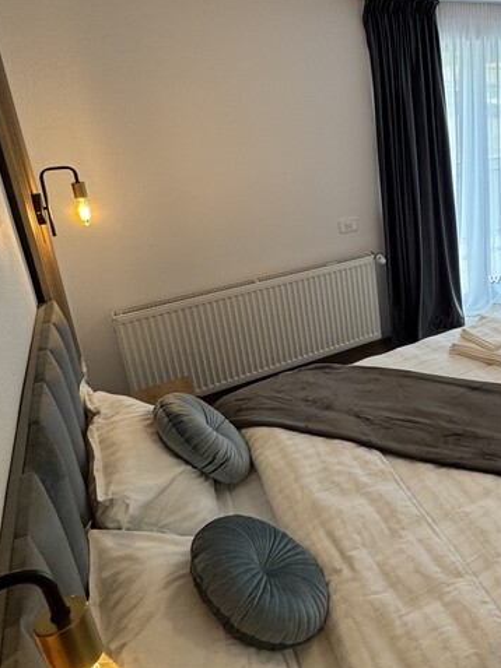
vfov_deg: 58.4
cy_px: 215
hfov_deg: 39.7
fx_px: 579
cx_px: 528
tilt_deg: -16.3
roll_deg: -0.8
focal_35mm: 30
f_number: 2.2
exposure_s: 1/100
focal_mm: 2.22
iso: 64
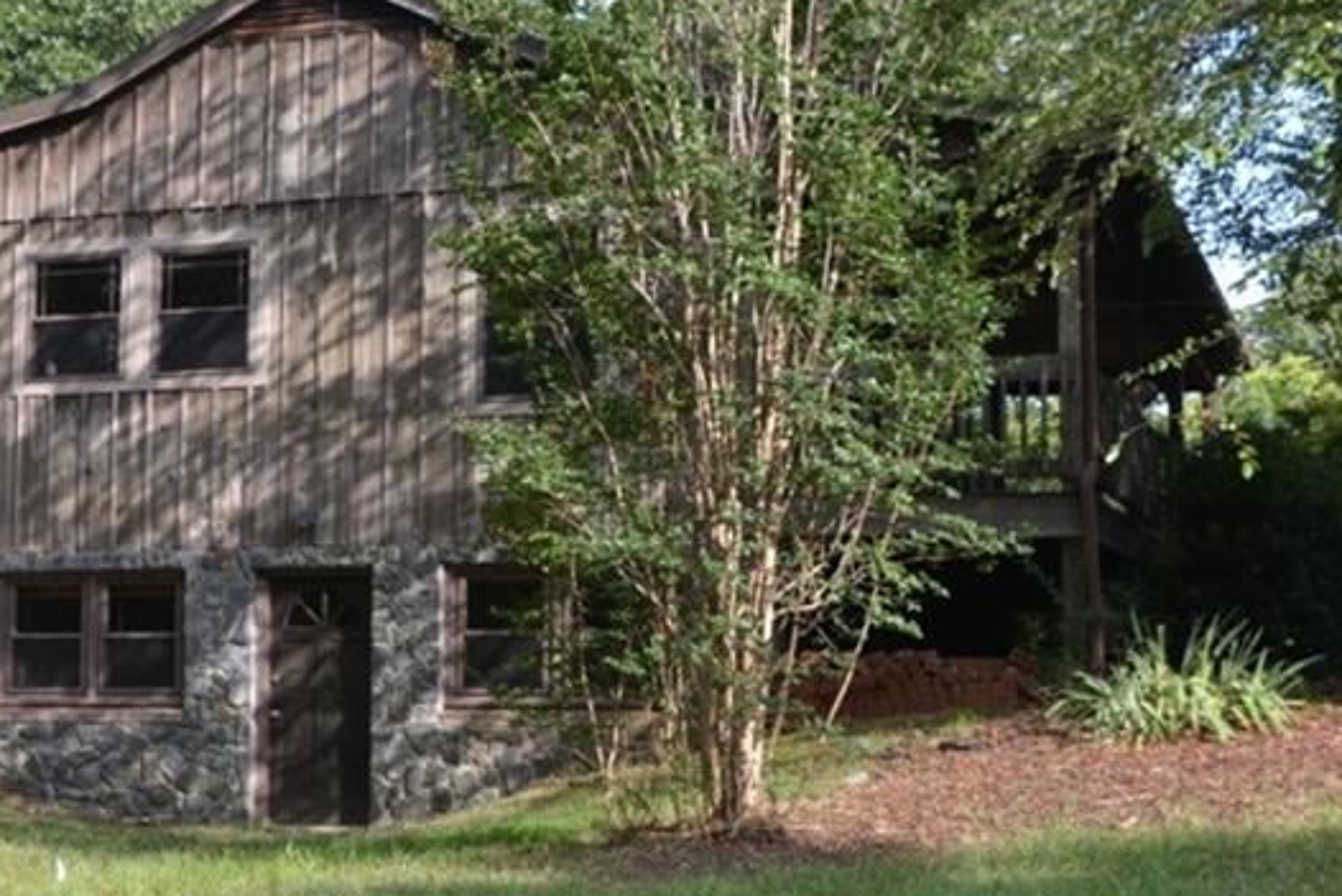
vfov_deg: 18.4
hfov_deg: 27.2
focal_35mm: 74
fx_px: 2759
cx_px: 467
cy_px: 497
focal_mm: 38
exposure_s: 1/200
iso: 200
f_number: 7.1
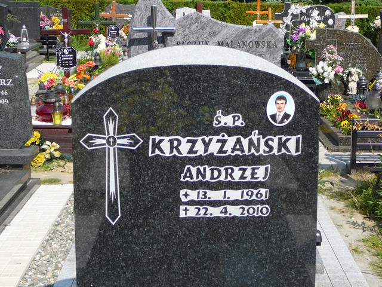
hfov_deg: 27.4
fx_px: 784
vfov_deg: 20.7
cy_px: 144
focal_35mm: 71
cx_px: 191
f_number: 3.7
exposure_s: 1/640
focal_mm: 10.5
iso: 80
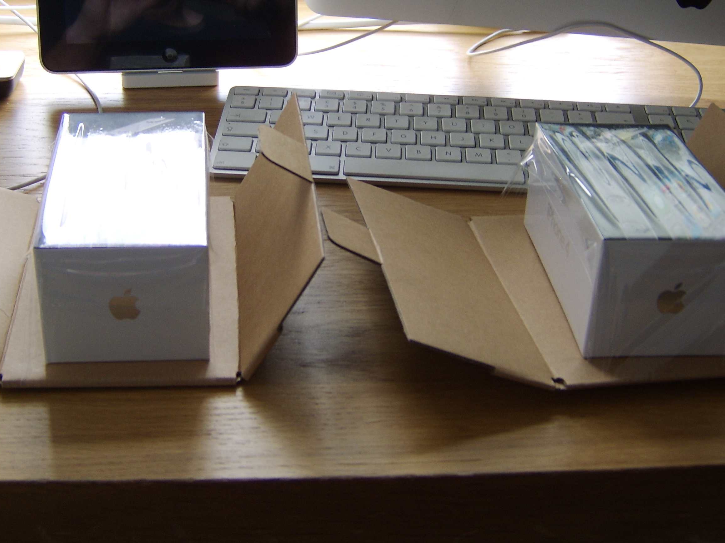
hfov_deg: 45.7
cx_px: 326
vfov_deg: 34.8
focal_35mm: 41
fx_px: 859
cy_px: 185
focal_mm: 8.13
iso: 71
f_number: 2.7
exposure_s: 1/32
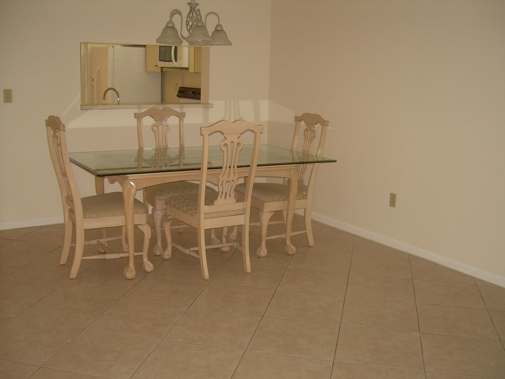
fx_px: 554
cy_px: 190
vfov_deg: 37.7
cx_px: 252
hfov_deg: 49.0
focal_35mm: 38
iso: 130
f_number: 2.8
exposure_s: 1/60
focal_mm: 6.3
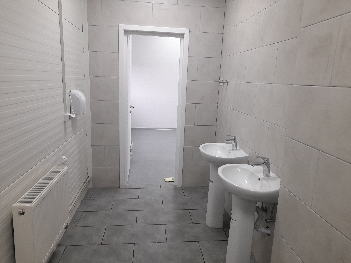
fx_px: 253
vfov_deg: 54.9
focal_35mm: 25
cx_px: 176
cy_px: 132
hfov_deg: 69.4
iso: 64
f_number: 2
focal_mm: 4.6
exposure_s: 1/60
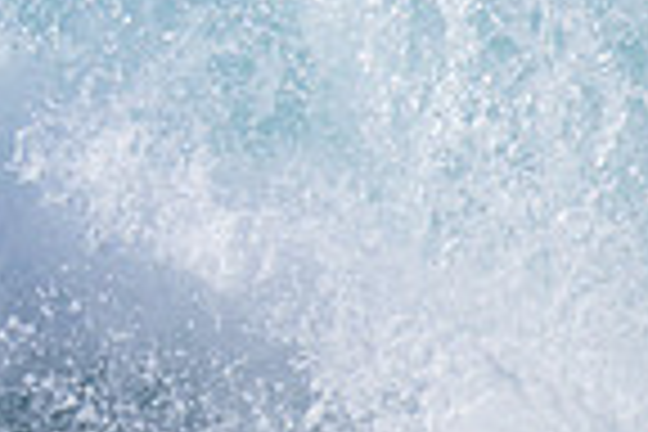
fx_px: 79140
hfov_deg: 0.5
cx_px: -693
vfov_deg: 0.3
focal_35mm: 4397
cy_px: -90
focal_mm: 800
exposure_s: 1/800
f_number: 11
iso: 320
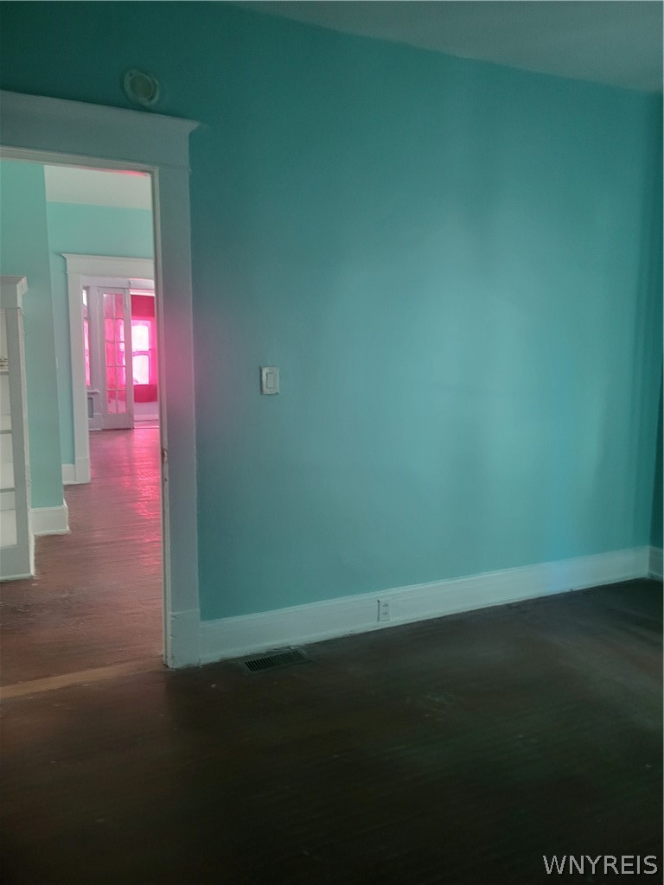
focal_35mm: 26
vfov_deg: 67.3
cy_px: 442
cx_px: 332
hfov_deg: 53.1
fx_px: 665
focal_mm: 5.4
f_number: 1.8
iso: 500
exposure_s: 1/24
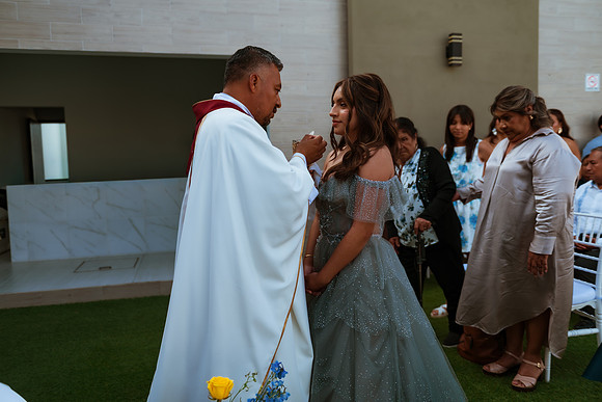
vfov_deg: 45.0
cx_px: 301
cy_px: 201
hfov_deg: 63.6
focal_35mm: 29
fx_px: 485
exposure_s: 1/800
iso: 100
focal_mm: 29
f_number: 2.8
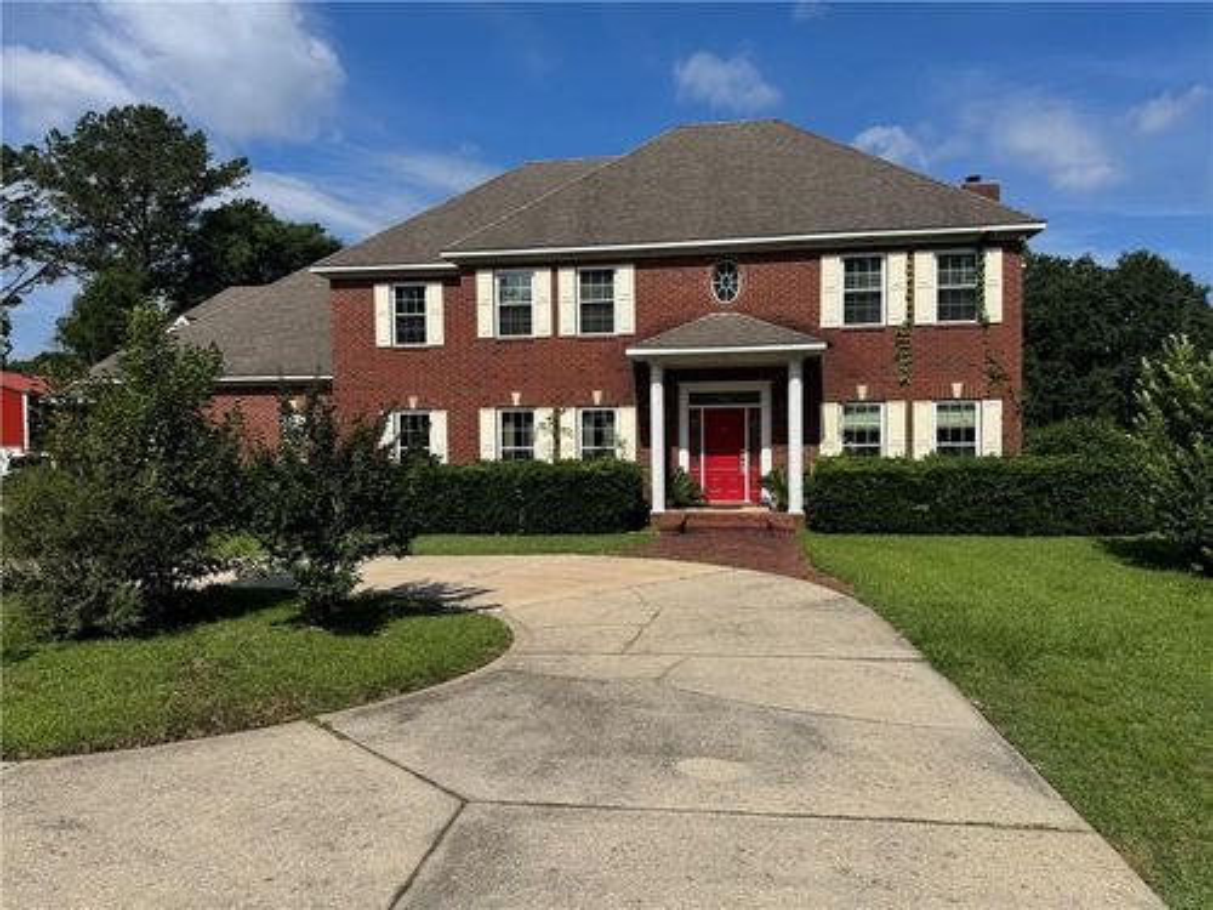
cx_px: 606
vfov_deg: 56.8
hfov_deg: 71.6
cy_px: 455
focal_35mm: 24
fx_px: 841
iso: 80
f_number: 1.78
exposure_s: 1/7092
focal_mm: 6.76
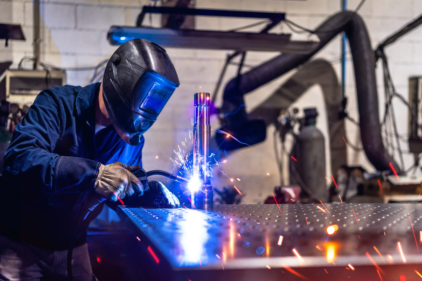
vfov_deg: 37.9
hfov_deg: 54.4
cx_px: 211
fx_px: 410
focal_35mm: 35
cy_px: 140
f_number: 1.4
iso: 320
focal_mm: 35
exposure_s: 1/320
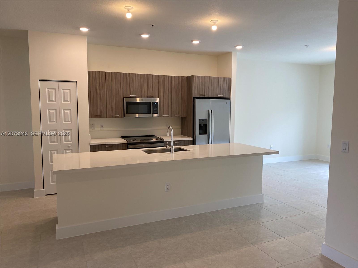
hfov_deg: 67.3
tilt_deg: -5.6
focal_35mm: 26
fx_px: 269
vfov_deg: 53.1
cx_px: 179
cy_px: 134
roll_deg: -0.7
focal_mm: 4.25
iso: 80
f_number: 1.8
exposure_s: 1/120
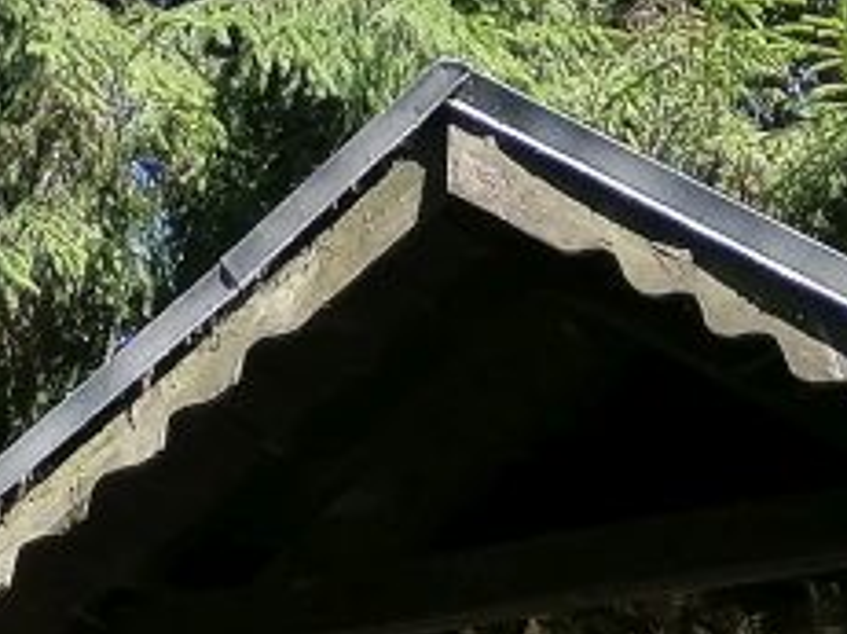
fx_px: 4573
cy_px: 1176
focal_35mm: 187
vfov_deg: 7.7
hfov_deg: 10.6
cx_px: 576
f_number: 1.8
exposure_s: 1/230
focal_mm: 4.75
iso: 50
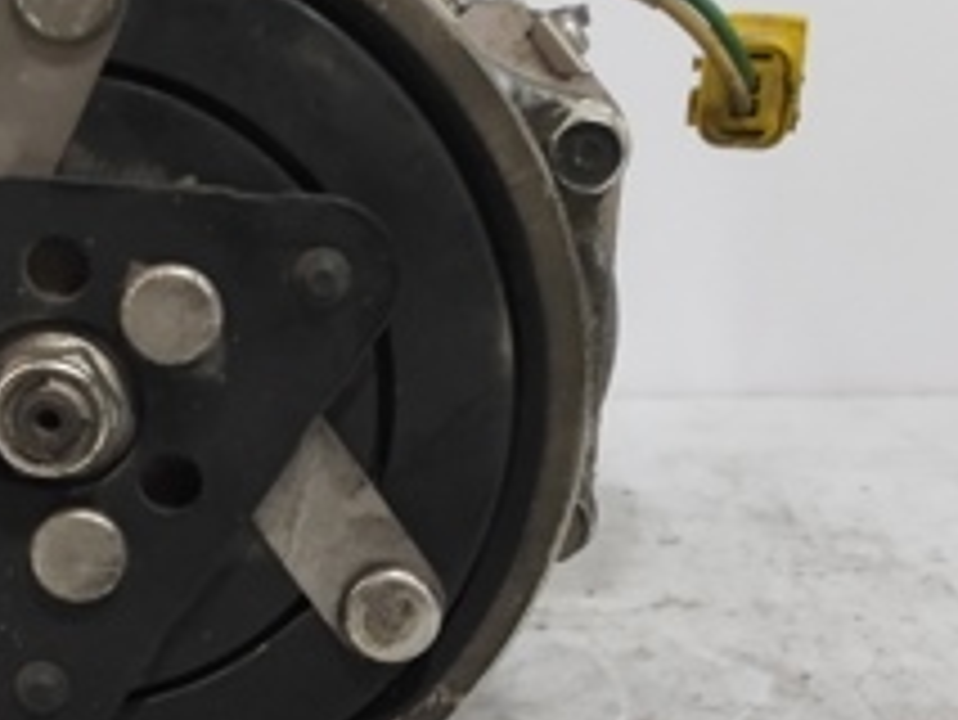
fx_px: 2160
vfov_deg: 18.8
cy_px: 518
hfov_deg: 24.7
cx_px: 243
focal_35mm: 78
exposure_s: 1/100
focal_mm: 2.78
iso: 57
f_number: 2
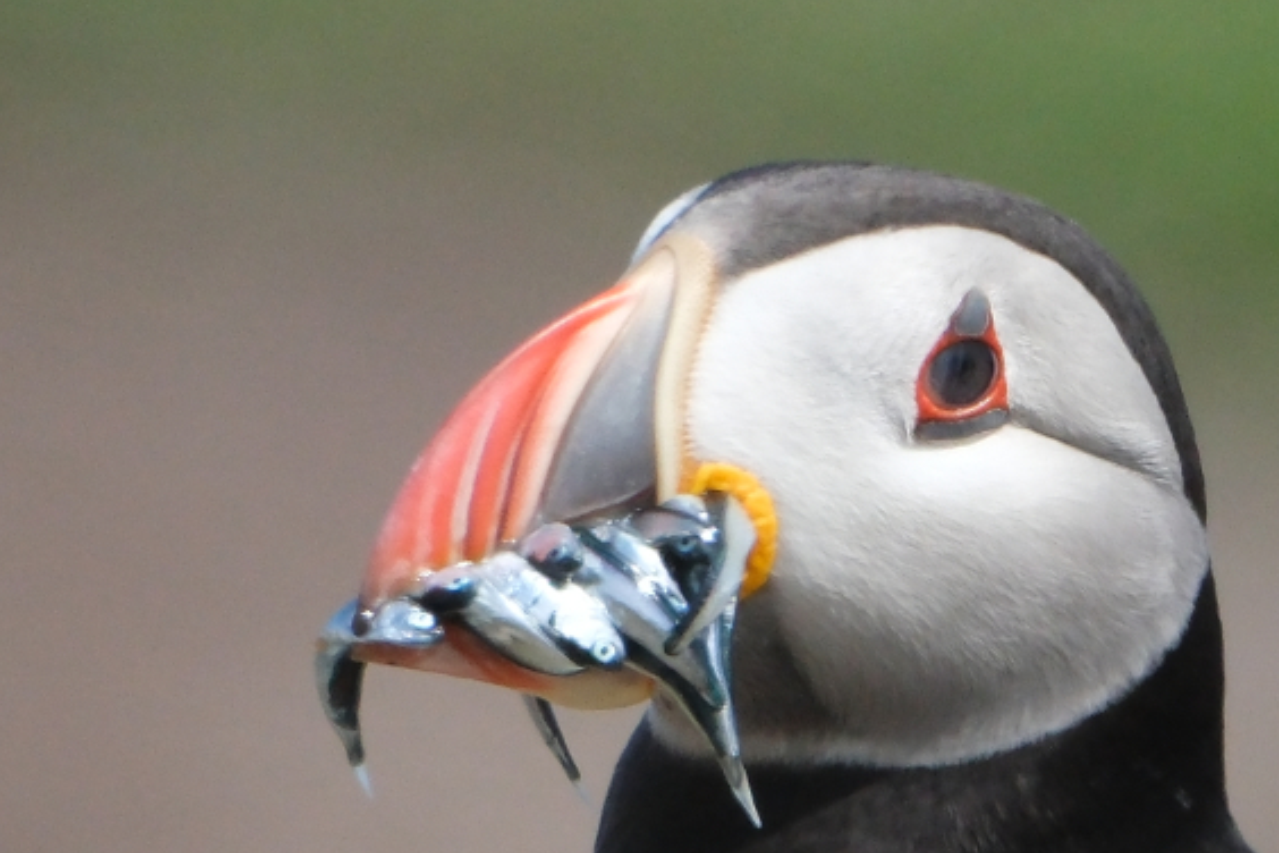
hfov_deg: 0.6
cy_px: 1454
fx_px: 127535
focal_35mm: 3590
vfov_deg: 0.4
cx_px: 999
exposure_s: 1/2000
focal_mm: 600
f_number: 8
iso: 1250
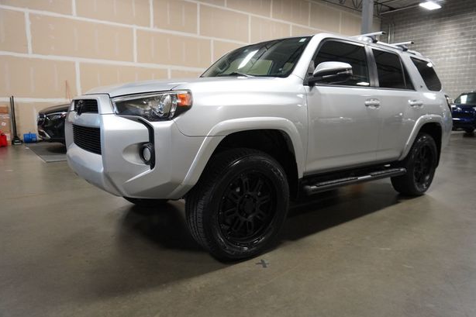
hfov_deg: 71.5
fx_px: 330
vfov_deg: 51.2
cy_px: 164
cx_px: 247
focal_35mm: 25
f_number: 3.5
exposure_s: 1/160
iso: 2500
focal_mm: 16
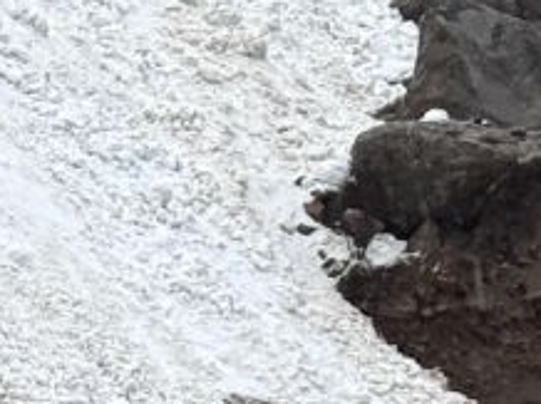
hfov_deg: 5.5
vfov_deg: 4.2
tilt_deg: -4.1
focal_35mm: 353
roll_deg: -1.8
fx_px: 5511
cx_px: -606
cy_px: 781
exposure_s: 1/298
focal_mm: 6.86
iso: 64
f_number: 1.78
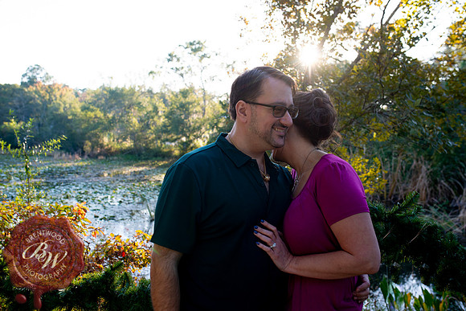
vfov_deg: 37.9
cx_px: 233
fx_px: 453
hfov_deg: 54.4
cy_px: 156
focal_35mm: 35
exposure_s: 1/400
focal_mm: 35
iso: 500
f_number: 4.5
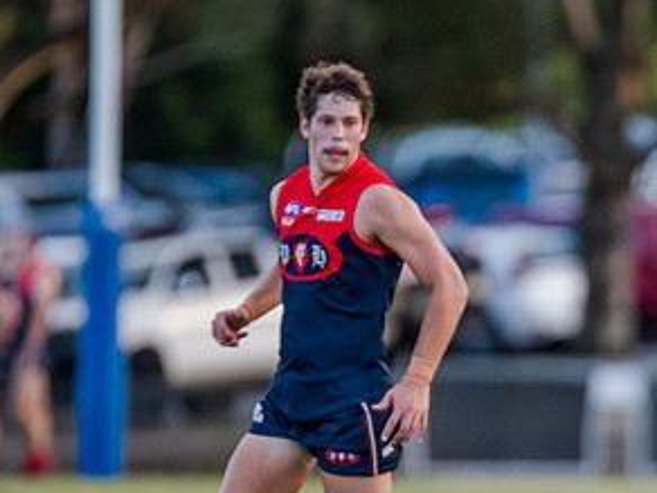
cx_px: 693
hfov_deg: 2.0
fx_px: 18733
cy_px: 458
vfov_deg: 1.5
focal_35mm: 987
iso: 1400
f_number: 2.8
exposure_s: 1/1600
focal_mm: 300
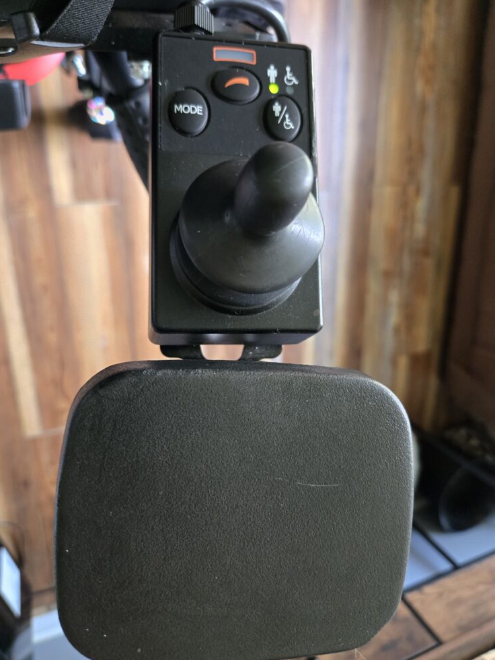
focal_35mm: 24
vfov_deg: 71.6
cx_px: 244
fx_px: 457
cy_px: 329
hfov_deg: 56.8
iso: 640
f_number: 1.8
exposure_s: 1/60
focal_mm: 5.4
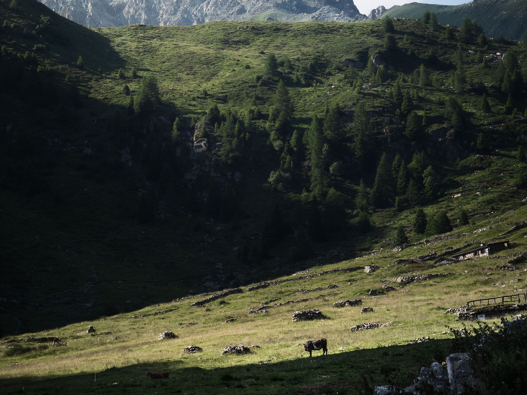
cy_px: 131
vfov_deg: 10.2
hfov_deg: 13.6
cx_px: 253
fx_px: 2208
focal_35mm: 145
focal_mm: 52
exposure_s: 1/1600
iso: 500
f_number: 8
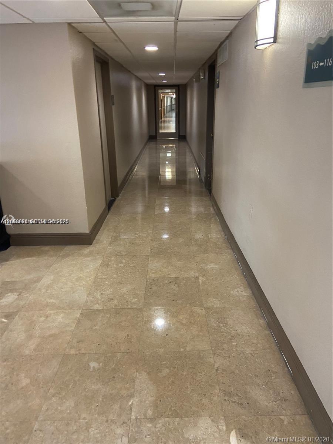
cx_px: 166
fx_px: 333
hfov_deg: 53.1
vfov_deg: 67.3
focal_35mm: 26
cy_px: 222
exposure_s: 1/40
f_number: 1.8
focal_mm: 4.25
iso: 320
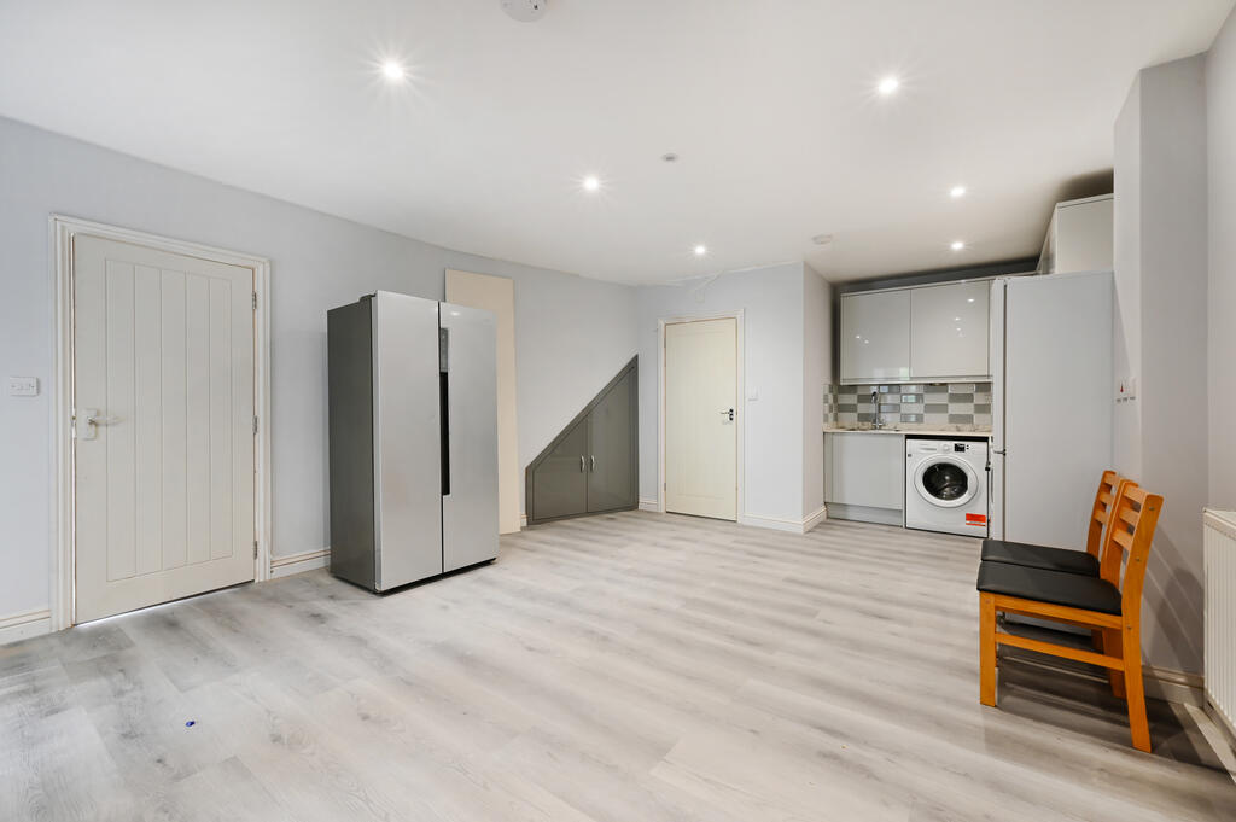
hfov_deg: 104.3
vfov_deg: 81.1
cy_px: 411
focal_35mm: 14
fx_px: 480
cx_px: 618
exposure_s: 2
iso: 200
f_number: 16
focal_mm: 14
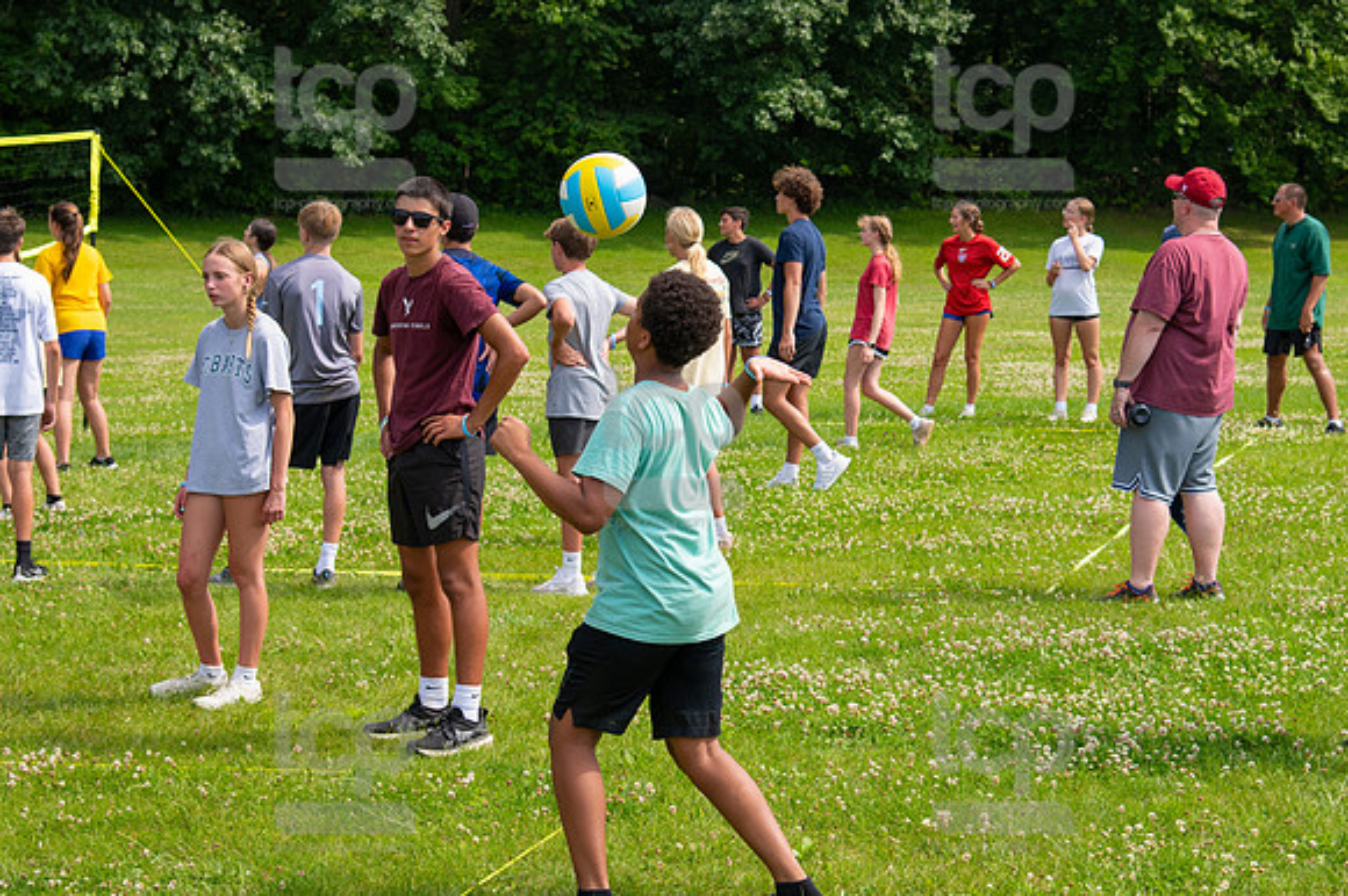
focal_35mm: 82
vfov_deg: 16.6
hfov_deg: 24.8
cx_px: 674
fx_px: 3069
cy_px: 448
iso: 250
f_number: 5.6
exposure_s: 1/800
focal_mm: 55
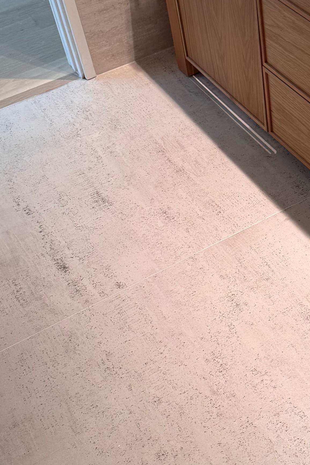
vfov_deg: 34.5
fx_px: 749
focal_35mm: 58
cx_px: 251
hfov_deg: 23.0
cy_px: 247
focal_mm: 6.76
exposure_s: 1/60
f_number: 1.78
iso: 160
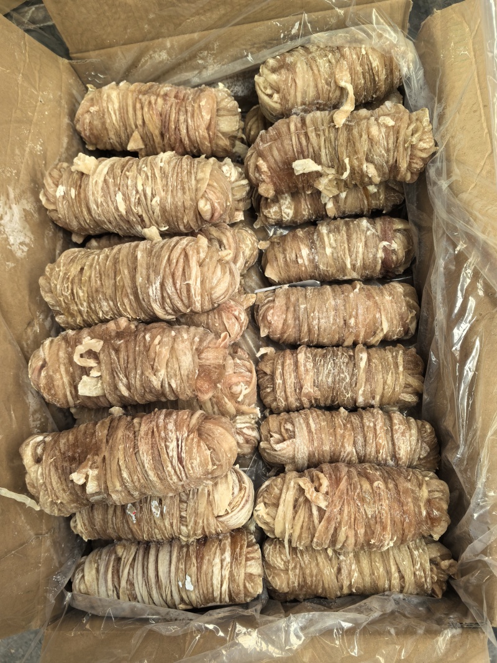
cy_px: 332
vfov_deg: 65.3
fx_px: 517
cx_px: 248
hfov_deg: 51.3
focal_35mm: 27
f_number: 2
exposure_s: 1/140
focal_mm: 5.75
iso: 50
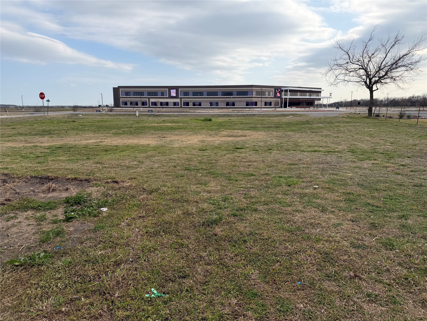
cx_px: 214
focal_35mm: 24
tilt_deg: -10.8
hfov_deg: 71.6
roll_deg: -0.5
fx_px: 296
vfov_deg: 56.8
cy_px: 160
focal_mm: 6.76
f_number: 1.78
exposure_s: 1/3145
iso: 80
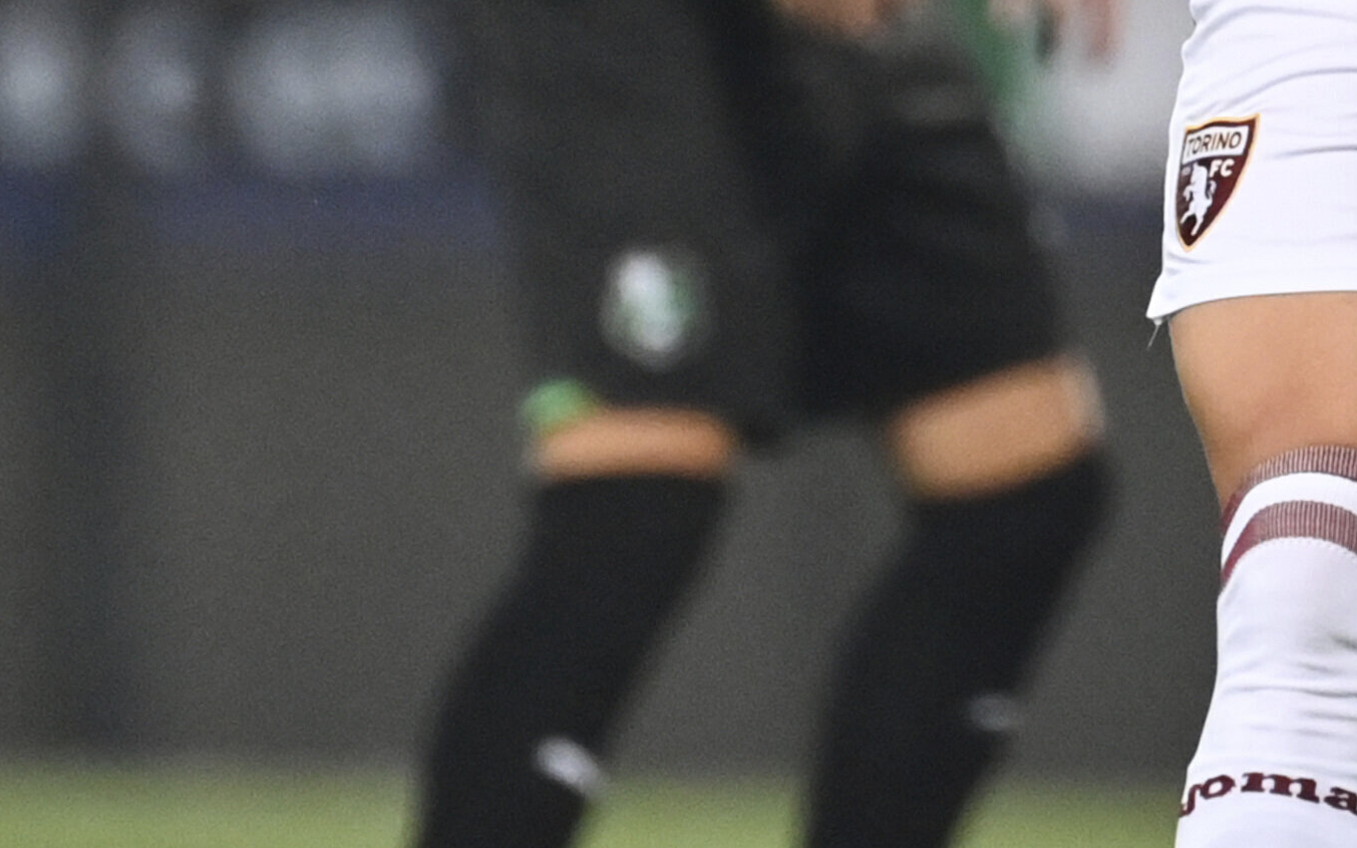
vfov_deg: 0.8
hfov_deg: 1.3
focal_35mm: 1636
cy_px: -109
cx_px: 1868
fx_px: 60491
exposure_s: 1/1250
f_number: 4
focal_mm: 390
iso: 2500
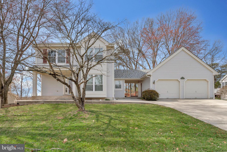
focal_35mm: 18
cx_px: 114
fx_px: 114
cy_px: 76
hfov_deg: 89.7
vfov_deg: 67.1
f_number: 8
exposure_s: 1/100
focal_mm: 18.1
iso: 100
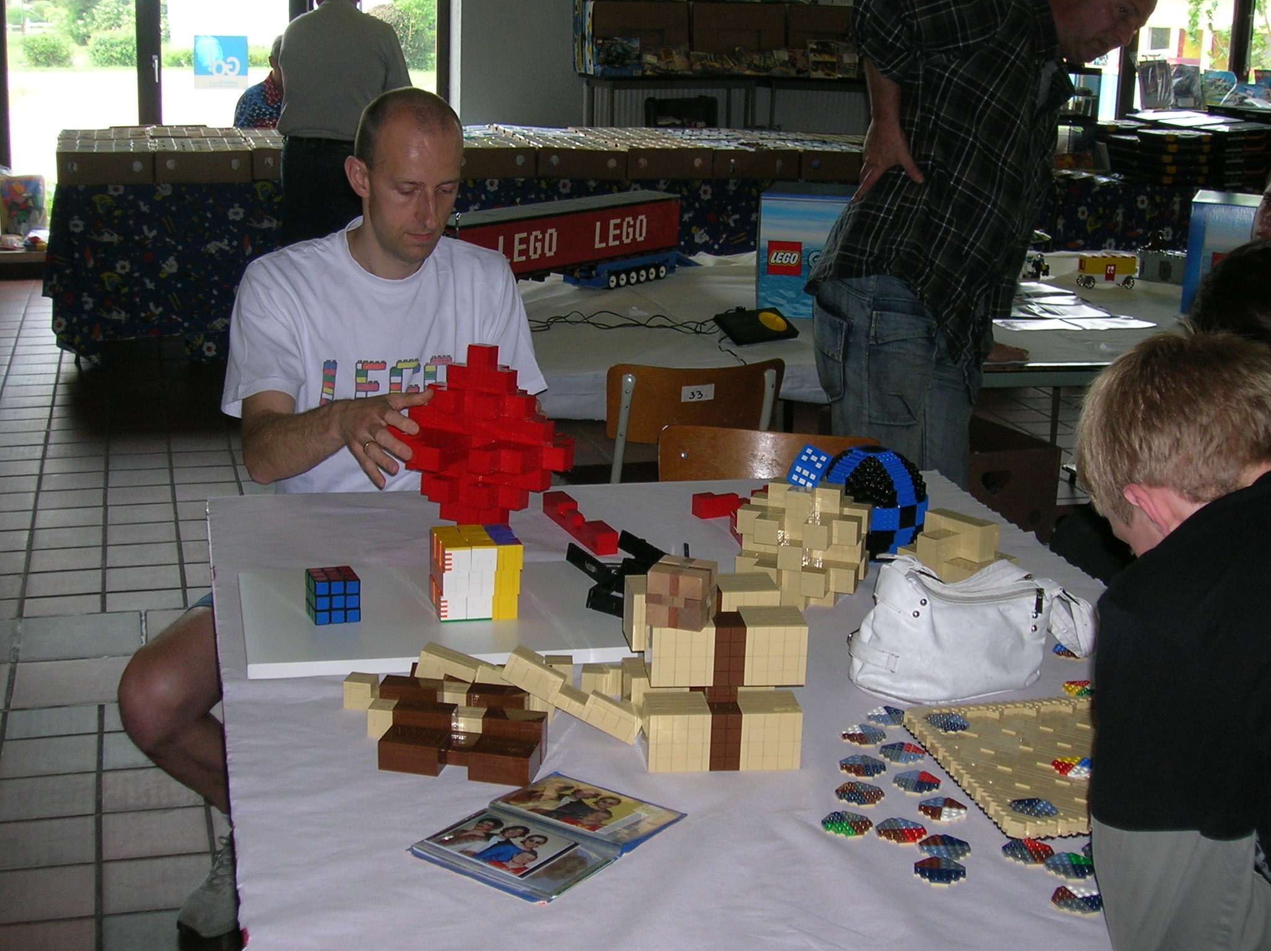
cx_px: 661
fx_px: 1724
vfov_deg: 30.8
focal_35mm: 47
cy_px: 506
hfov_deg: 40.5
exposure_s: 1/60.1
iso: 58
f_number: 3.1
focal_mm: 7
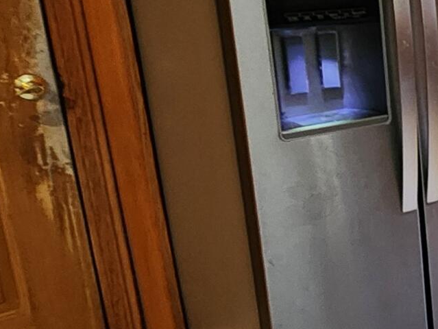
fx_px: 772
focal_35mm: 61
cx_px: 772
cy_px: 130
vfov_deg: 24.0
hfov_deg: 21.6
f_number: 2.2
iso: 320
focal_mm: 2.2
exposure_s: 1/30
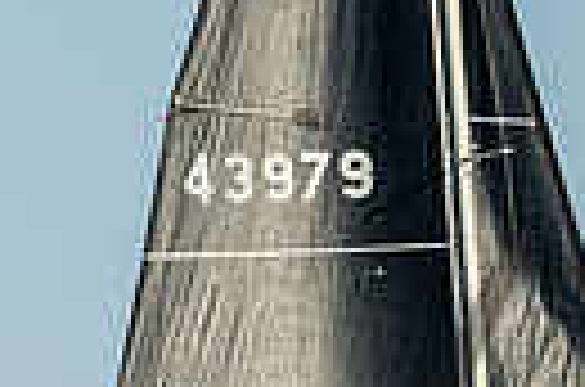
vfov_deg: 1.6
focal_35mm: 880
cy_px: 740
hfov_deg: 2.3
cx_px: 576
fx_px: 14265
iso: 400
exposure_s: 1/3200
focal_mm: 195
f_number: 5.6
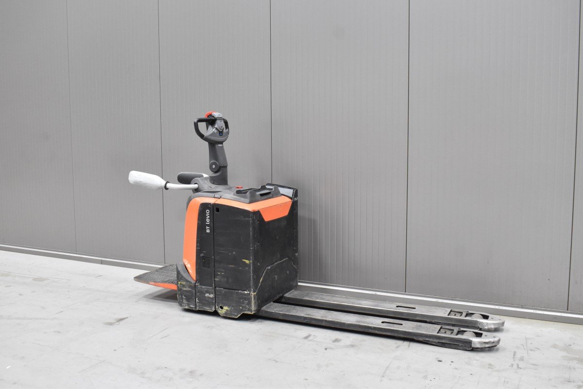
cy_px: 194
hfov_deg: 55.1
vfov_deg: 38.4
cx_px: 292
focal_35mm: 34
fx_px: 559
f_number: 5.6
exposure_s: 1/25
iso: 1600
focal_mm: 23
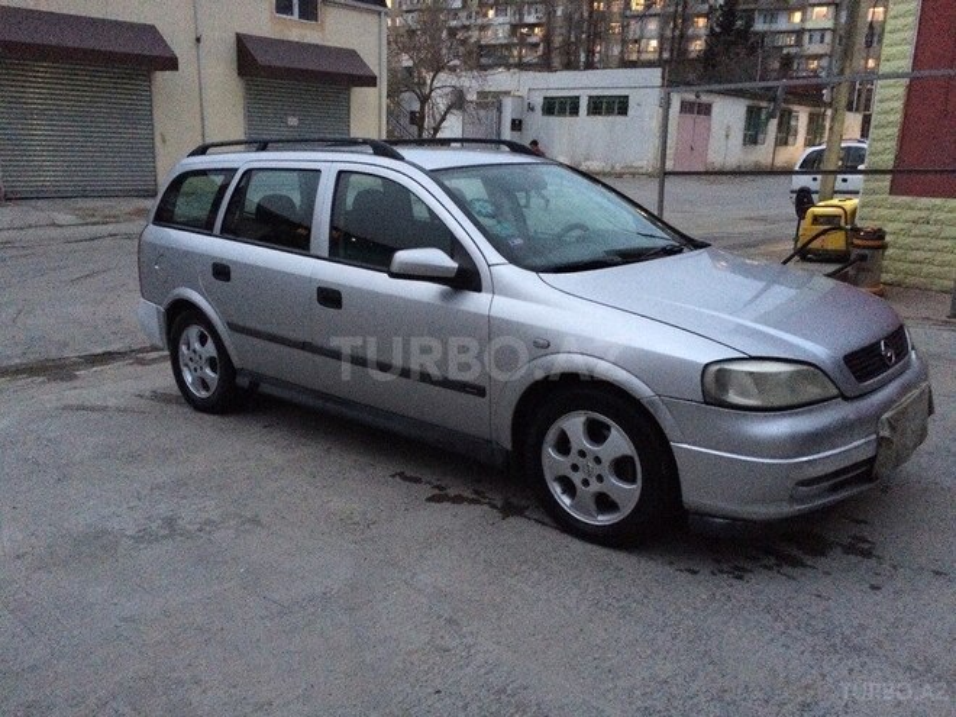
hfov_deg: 61.7
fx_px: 801
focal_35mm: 29
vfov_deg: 48.2
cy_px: 358
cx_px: 478
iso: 500
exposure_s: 1/17
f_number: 2.2
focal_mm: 4.15
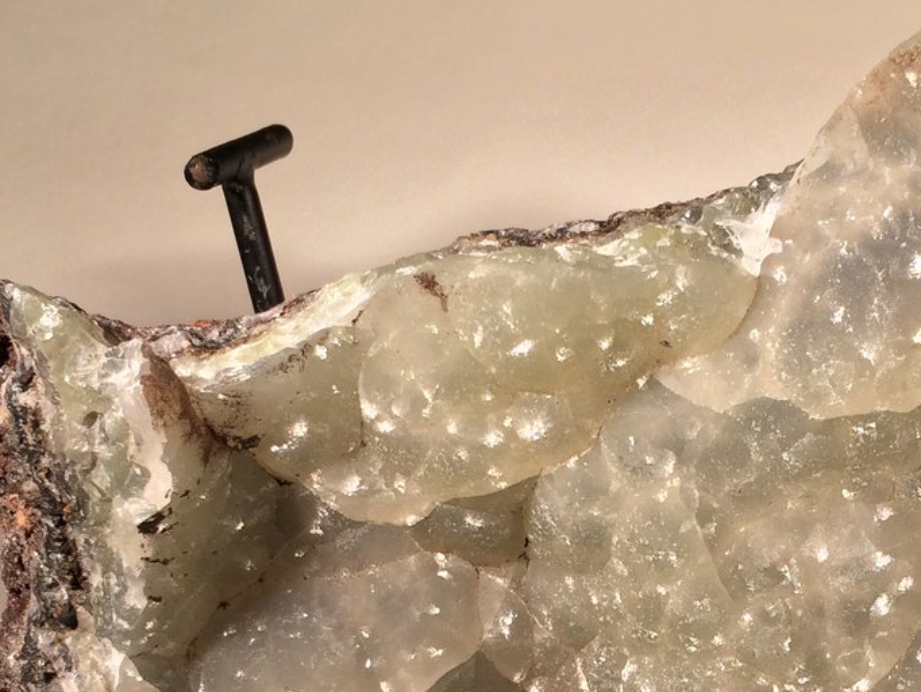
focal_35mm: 68
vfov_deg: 20.9
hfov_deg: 28.5
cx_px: 560
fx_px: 1810
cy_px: 696
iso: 32
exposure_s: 1/155
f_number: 2.2
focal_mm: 4.15
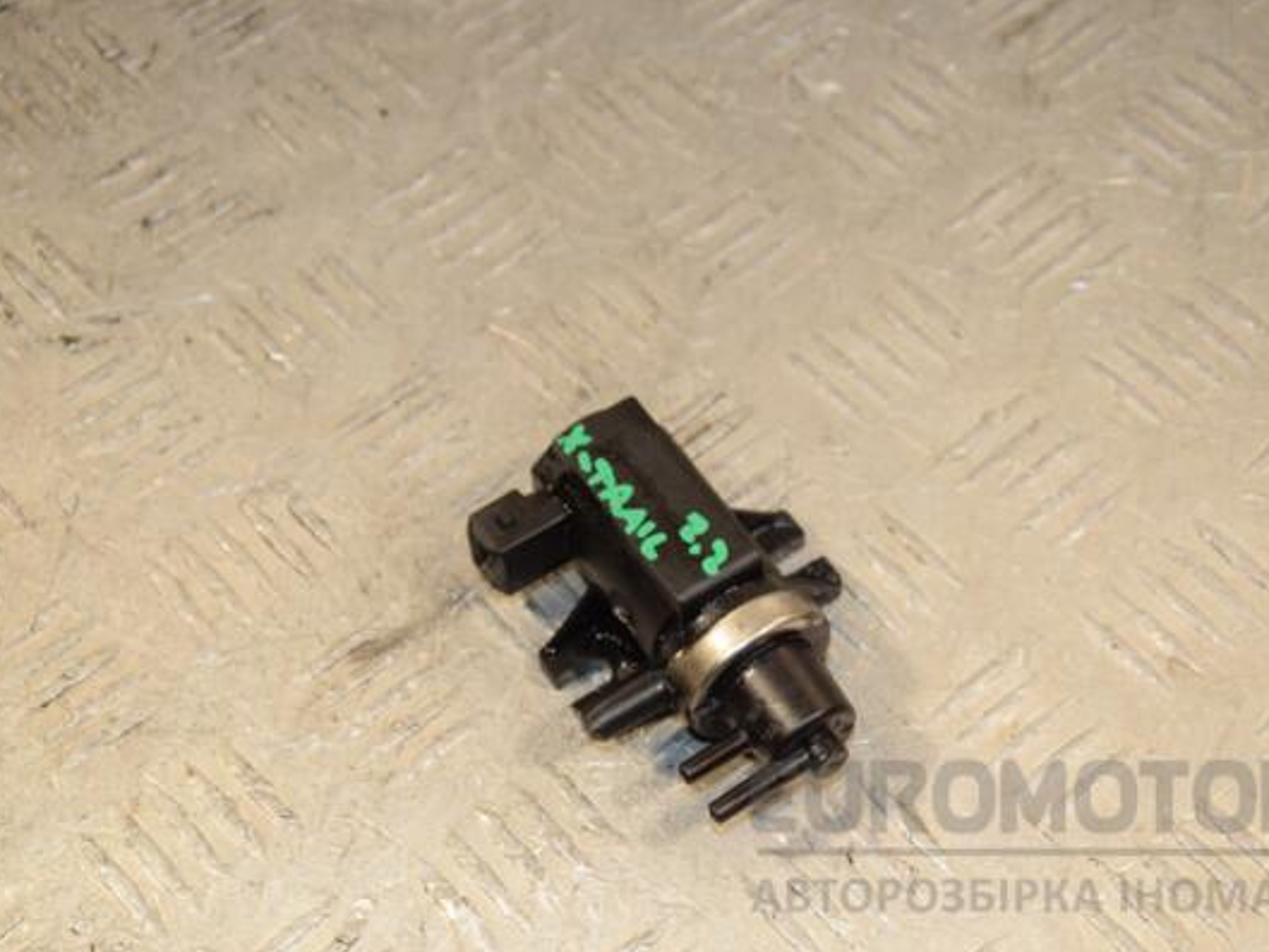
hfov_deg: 23.0
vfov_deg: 17.4
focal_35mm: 85
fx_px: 3117
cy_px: 477
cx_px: 705
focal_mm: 52
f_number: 7.1
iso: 800
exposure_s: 1/200
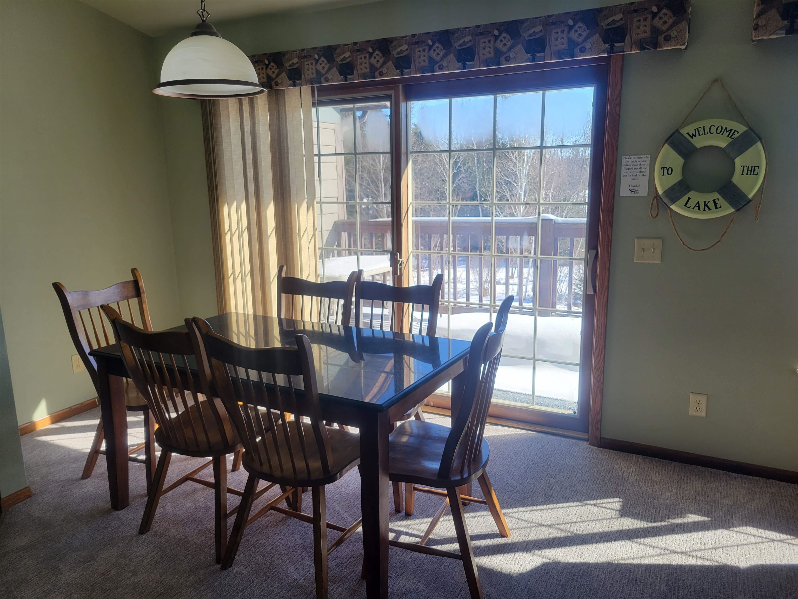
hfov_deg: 67.3
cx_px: 399
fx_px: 599
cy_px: 300
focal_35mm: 26
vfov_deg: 53.1
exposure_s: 1/212
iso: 40
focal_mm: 5.4
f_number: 1.8
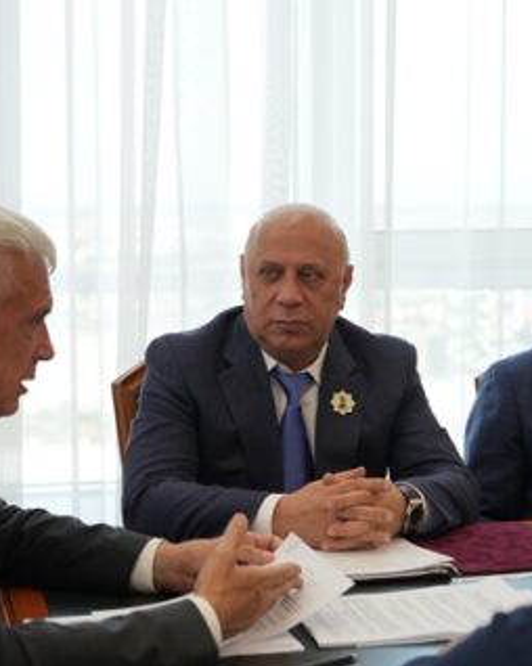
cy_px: 333
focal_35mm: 78
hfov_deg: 19.6
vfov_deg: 24.5
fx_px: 1537
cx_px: 283
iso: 250
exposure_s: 1/100
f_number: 4
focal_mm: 55
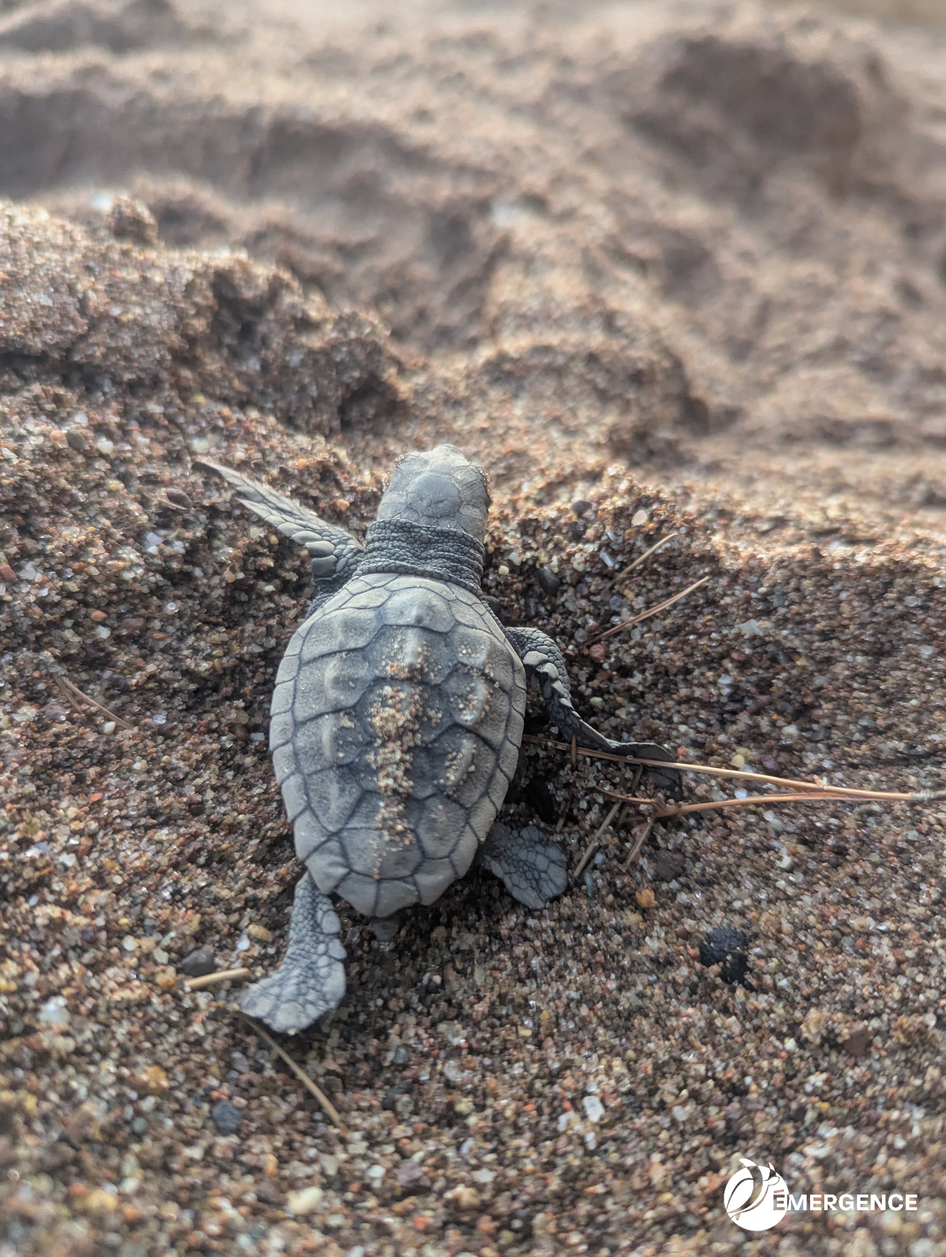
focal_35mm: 25
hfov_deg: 55.0
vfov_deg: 69.3
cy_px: 645
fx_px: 909
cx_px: 480
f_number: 1.85
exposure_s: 1/561
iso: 1178
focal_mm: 6.81
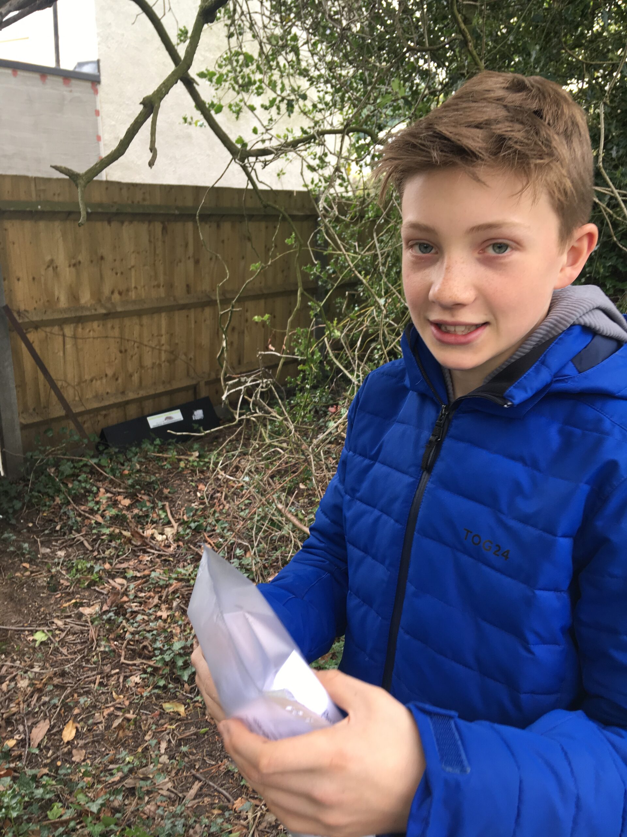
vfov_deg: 61.7
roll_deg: -1.4
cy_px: 418
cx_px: 314
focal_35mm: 29
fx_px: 700
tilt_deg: -18.4
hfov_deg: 48.2
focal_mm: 4.15
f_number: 2.2
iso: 25
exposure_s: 1/50
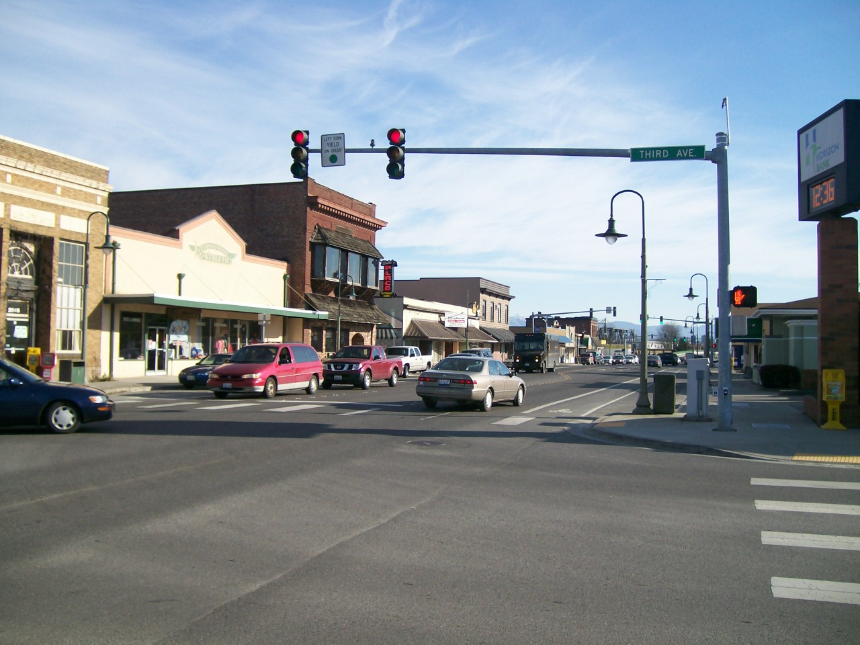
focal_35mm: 35
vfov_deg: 40.7
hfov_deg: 52.6
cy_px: 322
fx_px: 870
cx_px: 430
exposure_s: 1/187
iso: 80
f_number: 7.2
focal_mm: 5.8
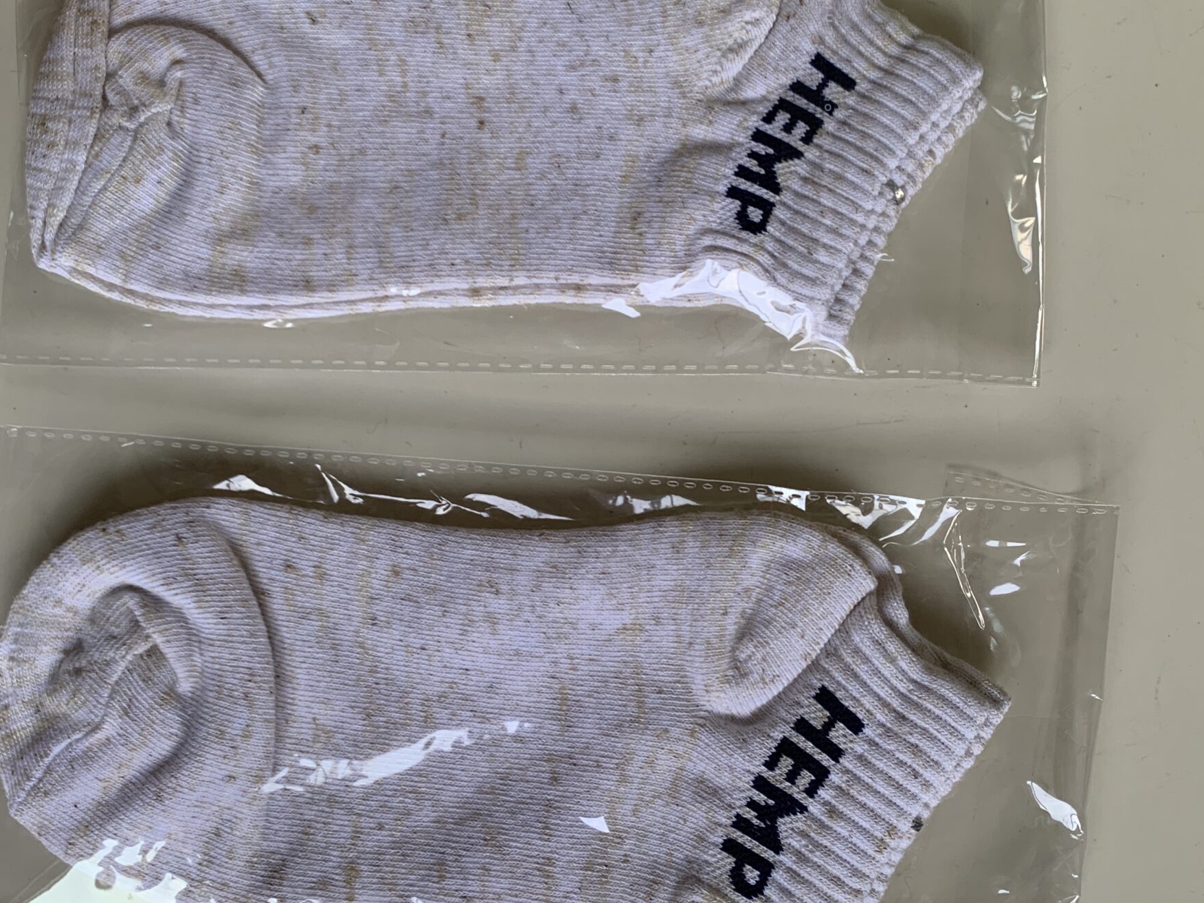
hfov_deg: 49.0
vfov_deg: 37.7
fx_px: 1322
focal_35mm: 38
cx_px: 598
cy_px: 452
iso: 64
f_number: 1.8
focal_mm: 4.25
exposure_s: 1/121
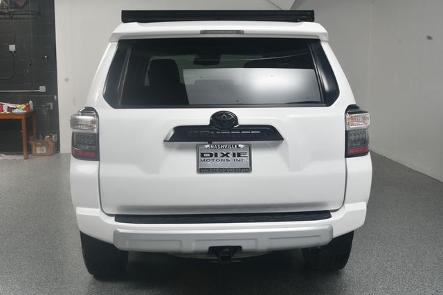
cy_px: 148
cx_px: 222
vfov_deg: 29.8
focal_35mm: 45
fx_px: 553
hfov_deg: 43.6
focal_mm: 30
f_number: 14
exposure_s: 1/160
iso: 100
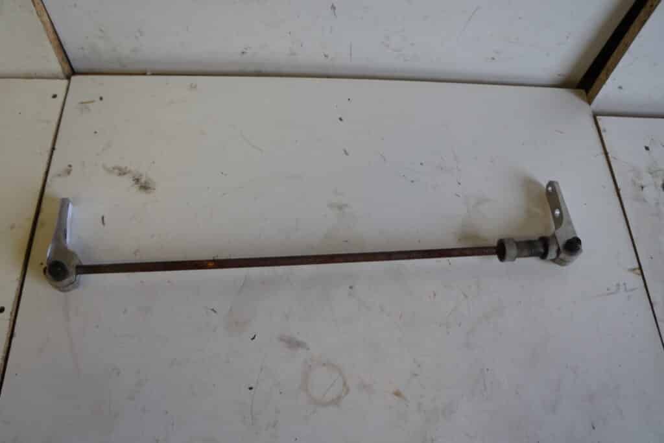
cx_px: 332
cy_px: 222
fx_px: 498
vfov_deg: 47.9
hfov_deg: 67.4
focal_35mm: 27
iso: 500
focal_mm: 18
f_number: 4
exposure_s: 1/60
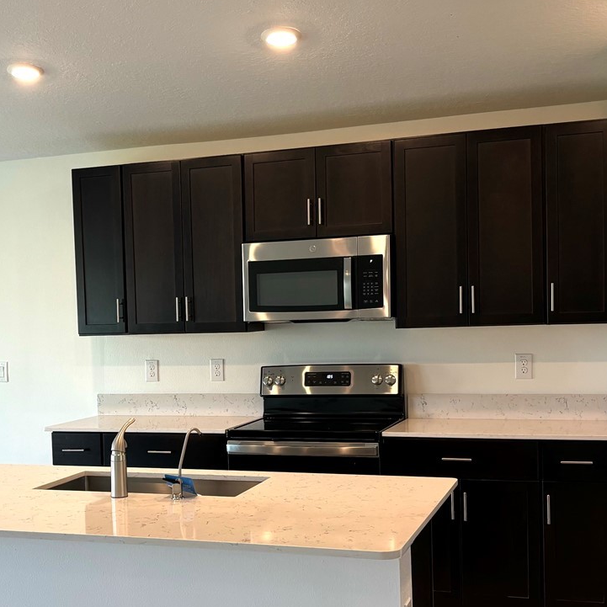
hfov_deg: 33.1
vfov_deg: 33.3
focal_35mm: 51
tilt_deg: -2.8
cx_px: 200
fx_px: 1012
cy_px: 363
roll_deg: +1.9
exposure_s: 1/120
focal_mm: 5.96
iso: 125
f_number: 1.6
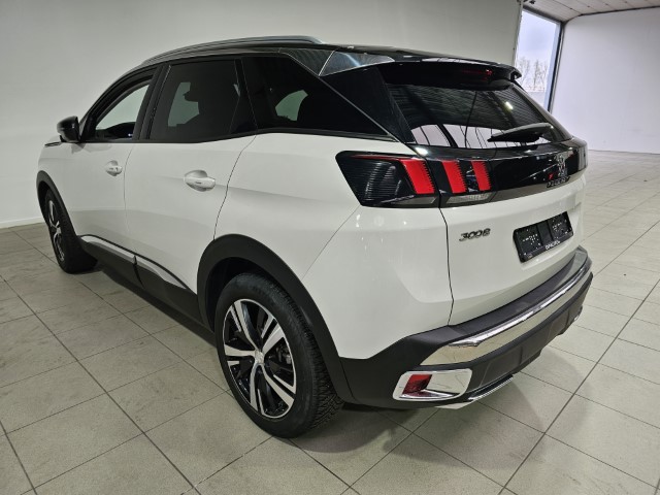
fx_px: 439
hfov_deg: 73.9
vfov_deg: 58.9
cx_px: 330
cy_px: 248
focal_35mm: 23
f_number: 1.7
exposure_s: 1/100
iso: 50
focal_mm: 6.3
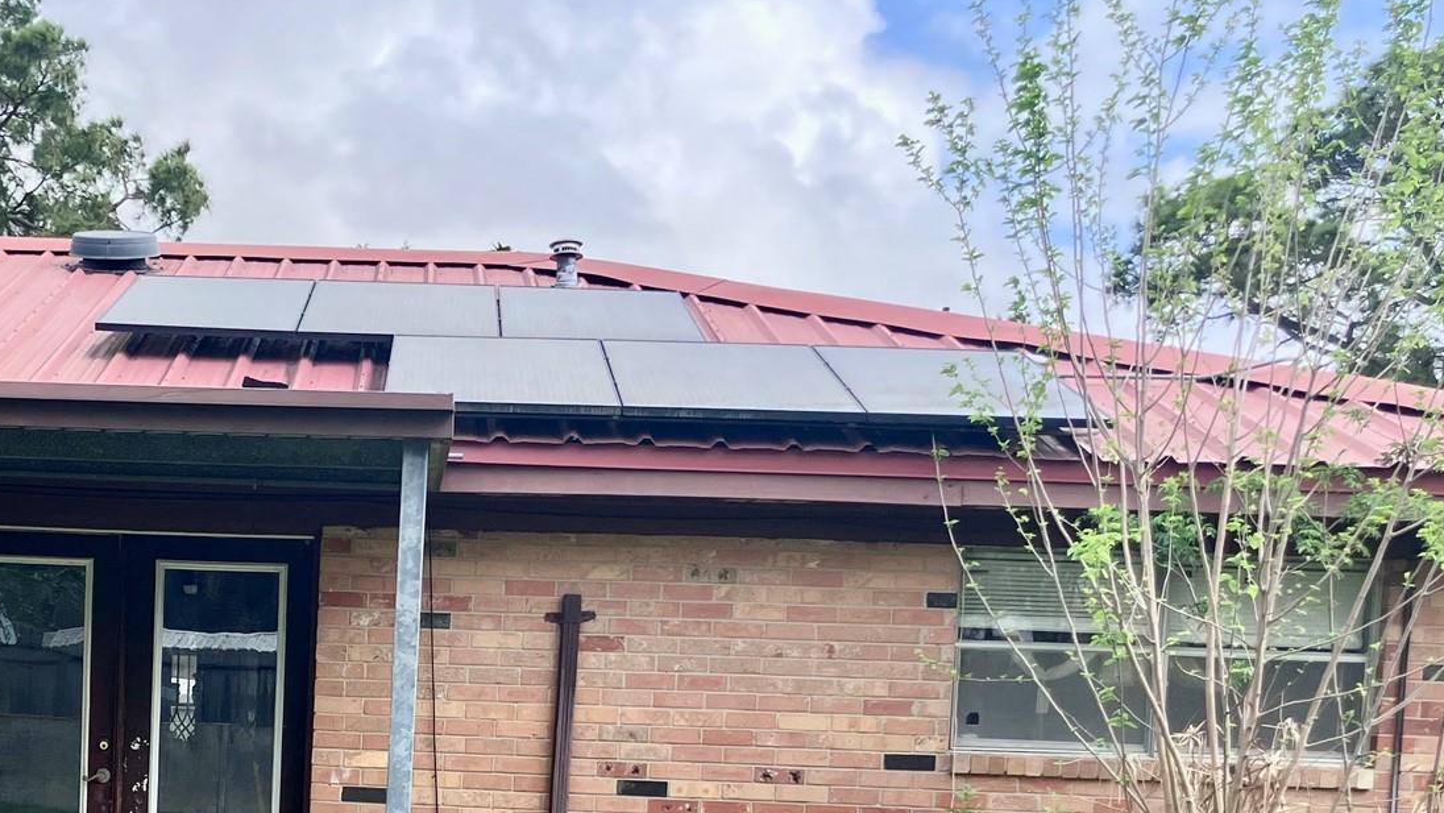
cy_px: 855
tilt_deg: -4.7
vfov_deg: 20.3
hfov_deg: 35.2
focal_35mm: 57
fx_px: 2183
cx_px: 254
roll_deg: -1.1
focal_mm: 3.99
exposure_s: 1/1104
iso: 32
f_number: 1.8
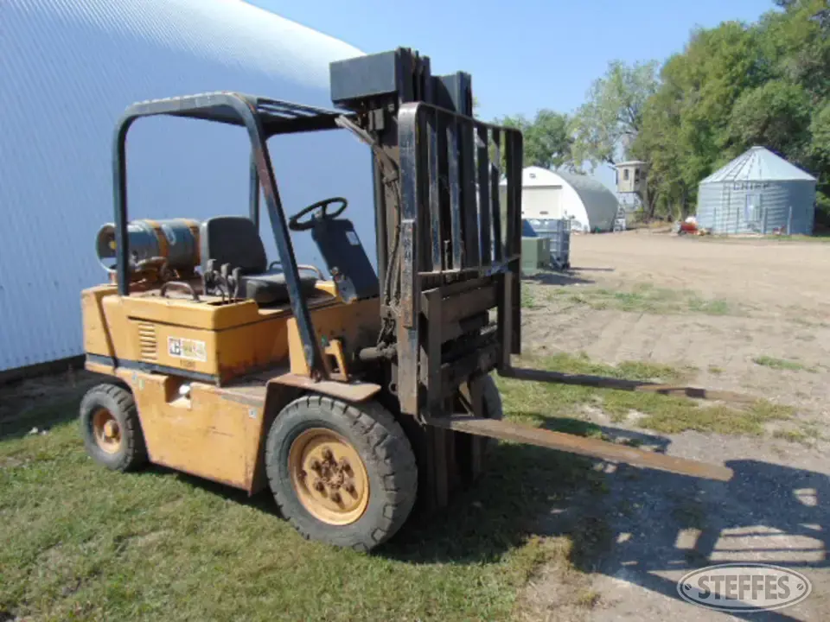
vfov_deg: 54.9
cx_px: 415
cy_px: 311
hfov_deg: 69.4
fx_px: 599
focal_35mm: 25
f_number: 3
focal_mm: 4.5
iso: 80
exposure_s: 1/1000
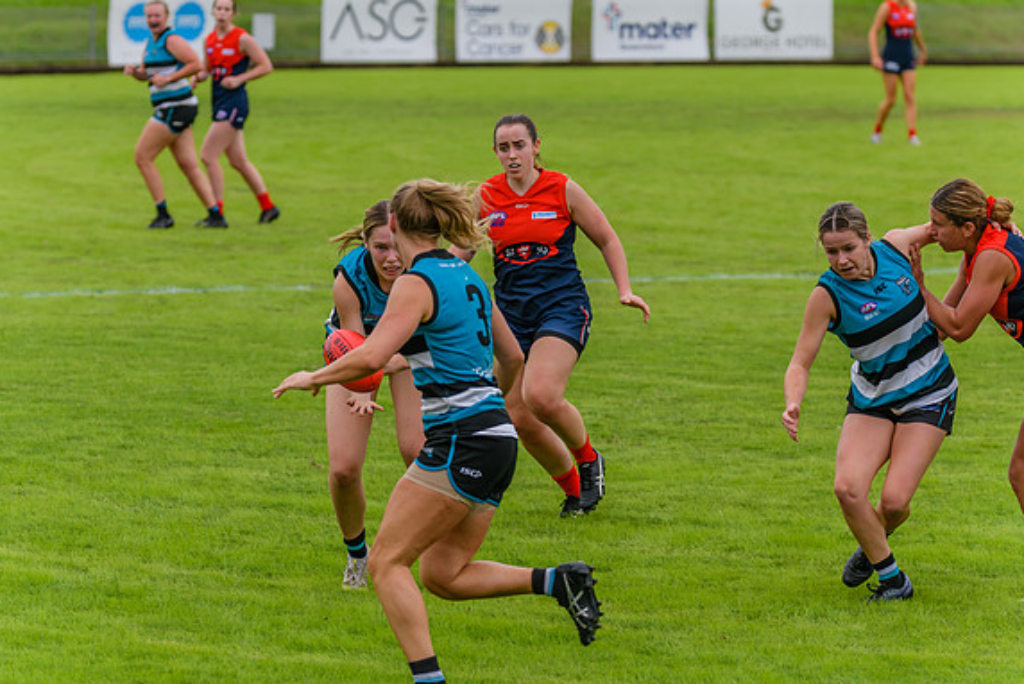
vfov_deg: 6.0
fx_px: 6545
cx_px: 499
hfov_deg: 8.9
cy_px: 359
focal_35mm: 230
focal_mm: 210
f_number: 5.6
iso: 800
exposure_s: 1/2000
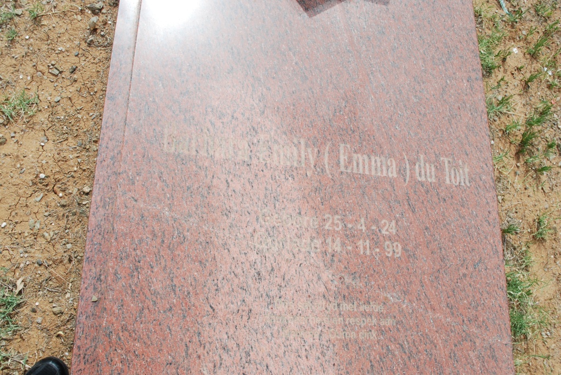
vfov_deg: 40.1
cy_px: 188
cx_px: 280
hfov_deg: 57.2
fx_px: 515
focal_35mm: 33
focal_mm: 22
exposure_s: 1/250
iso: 100
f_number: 8
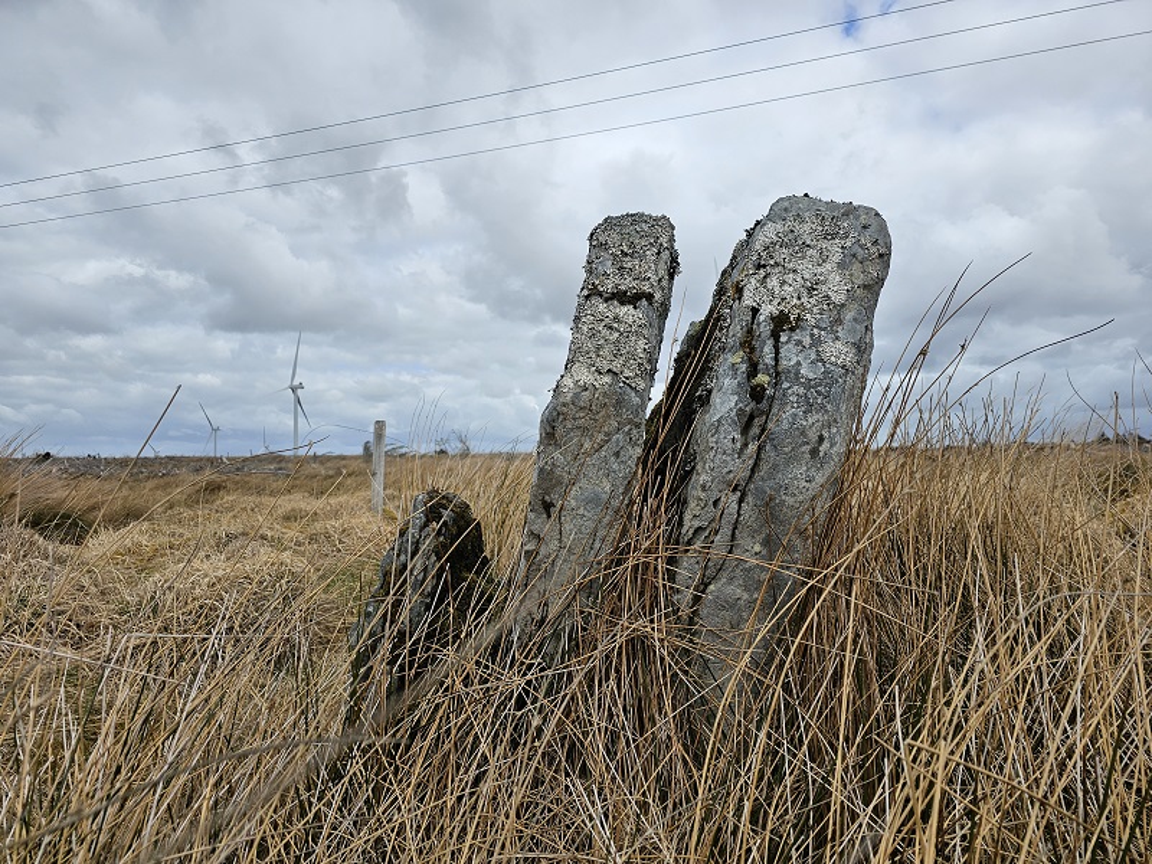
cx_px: 576
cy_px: 432
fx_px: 765
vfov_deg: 58.9
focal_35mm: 23
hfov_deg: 73.9
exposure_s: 1/1108
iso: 10
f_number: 1.7
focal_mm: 6.3
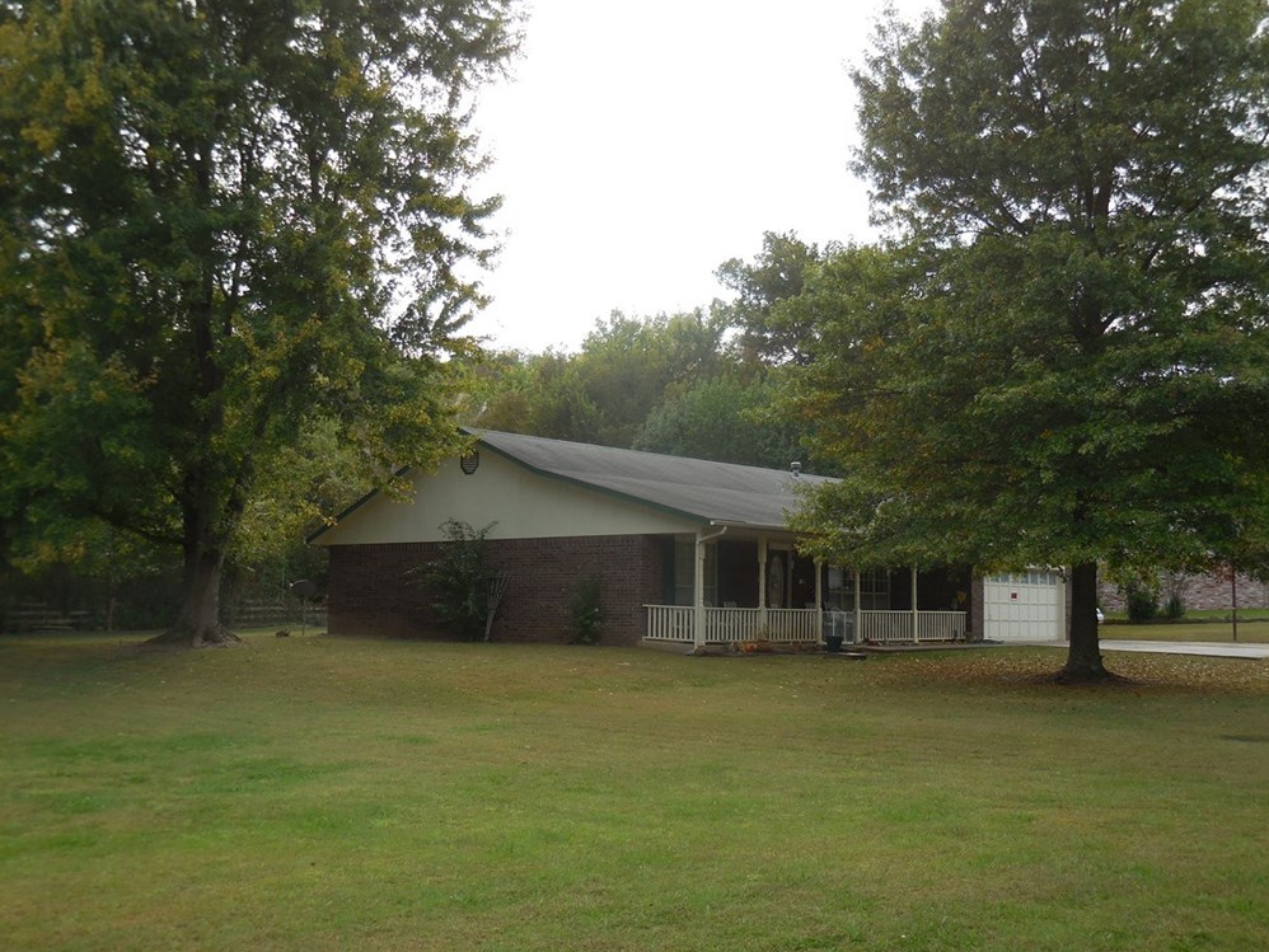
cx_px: 641
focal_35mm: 40
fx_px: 1467
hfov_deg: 46.8
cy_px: 483
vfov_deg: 36.0
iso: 125
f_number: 3.9
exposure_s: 1/400
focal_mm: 7
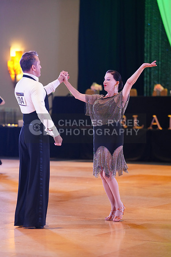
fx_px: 919
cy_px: 128
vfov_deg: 15.9
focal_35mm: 129
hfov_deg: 10.6
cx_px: 86
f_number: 2.8
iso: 5000
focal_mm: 129
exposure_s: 1/400
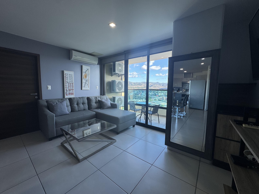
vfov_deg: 85.7
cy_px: 97
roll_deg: +0.5
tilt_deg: -6.1
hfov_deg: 102.1
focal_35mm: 14
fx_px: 105
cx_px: 130
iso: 40
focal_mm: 2.22
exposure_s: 1/103
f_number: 2.2
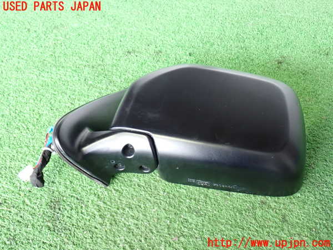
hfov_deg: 51.4
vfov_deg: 39.7
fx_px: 346
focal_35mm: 36
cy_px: 125
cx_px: 166
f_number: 2.5
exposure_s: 1/40
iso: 640
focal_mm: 6.37
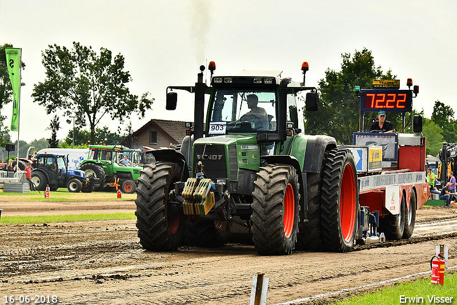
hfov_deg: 13.0
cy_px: 152
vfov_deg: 8.7
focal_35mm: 158
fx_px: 1999
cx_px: 228
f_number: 9
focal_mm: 105
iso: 500
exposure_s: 1/1000
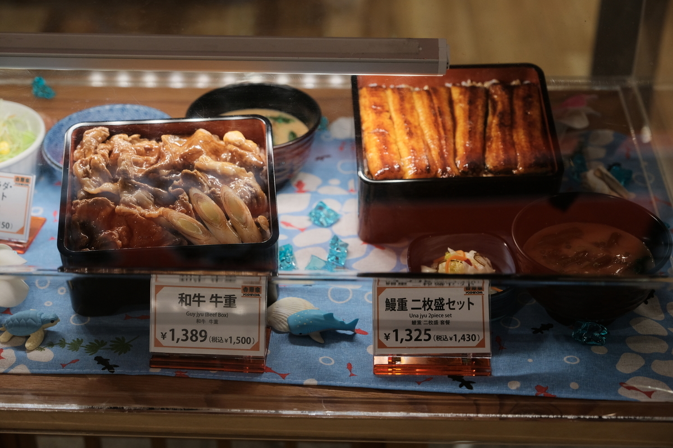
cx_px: 336
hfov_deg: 29.7
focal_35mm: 68
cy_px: 224
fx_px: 1270
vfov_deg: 20.0
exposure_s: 1/220
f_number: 2.8
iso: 800
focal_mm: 45.5
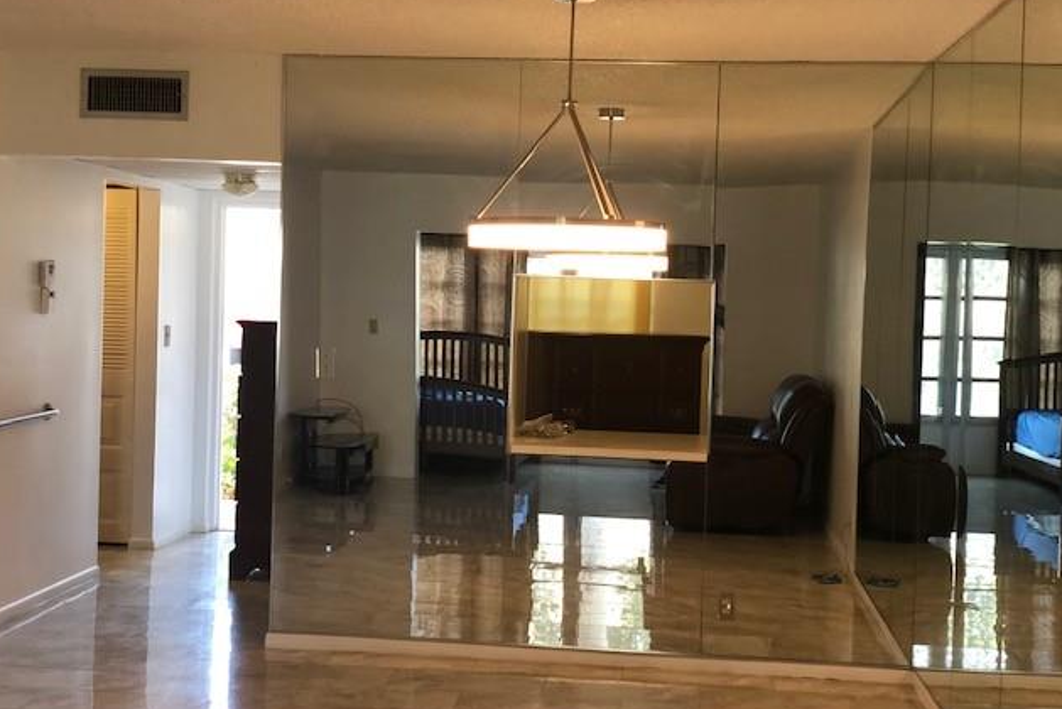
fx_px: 1623
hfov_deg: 36.2
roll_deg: -2.5
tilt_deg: -1.5
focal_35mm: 55
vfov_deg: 24.6
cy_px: 354
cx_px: 525
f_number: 2.4
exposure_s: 1/40
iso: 100
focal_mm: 6
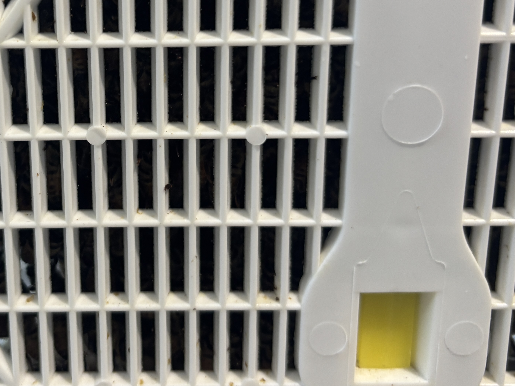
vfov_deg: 27.1
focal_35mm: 53
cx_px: 133
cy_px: 84
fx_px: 789
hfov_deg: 35.4
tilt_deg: -47.3
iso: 80
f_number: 1.6
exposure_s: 1/60
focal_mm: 5.96
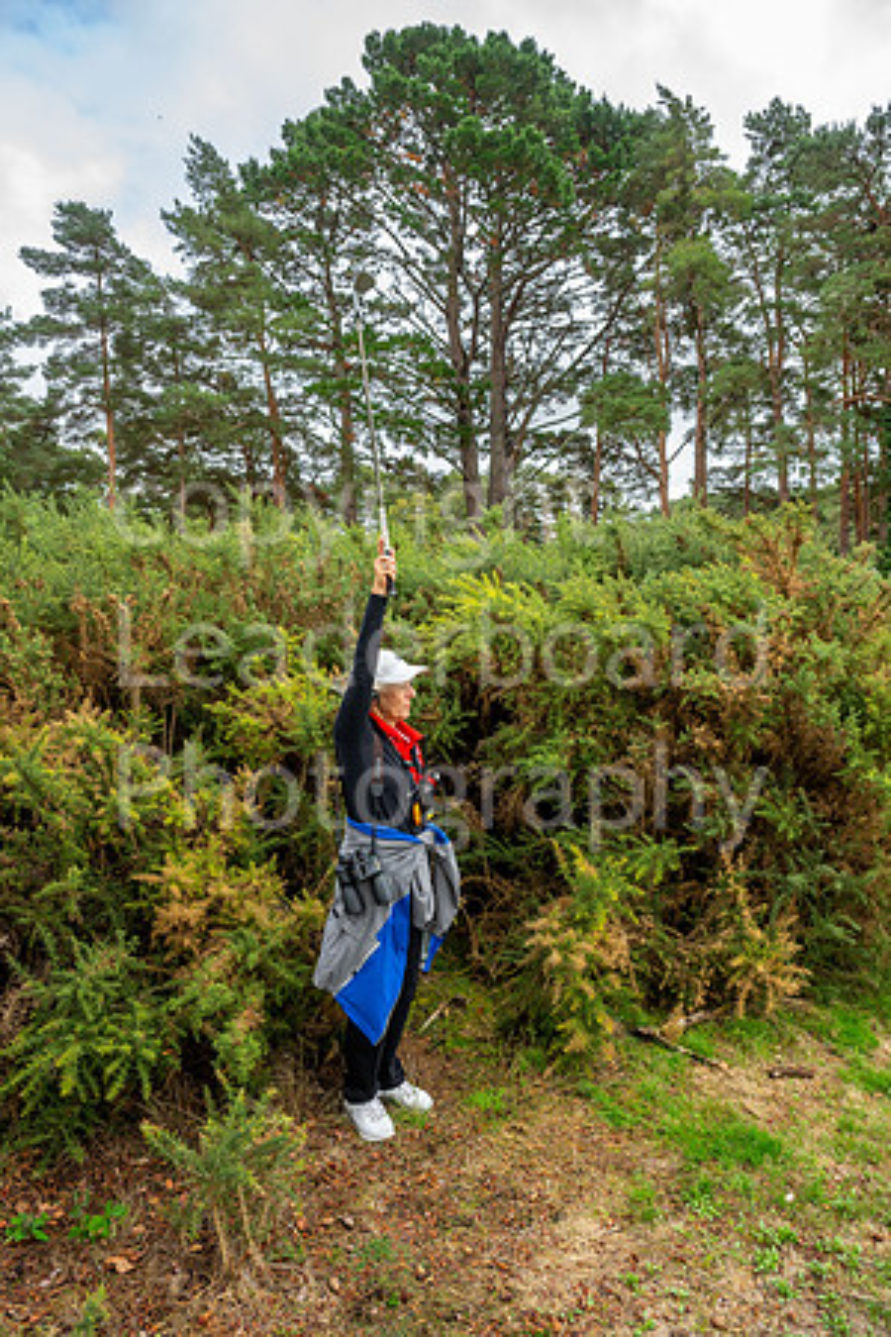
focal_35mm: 24
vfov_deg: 73.7
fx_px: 891
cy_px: 668
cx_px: 446
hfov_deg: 53.1
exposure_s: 1/400
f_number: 5.6
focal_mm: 24
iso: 400
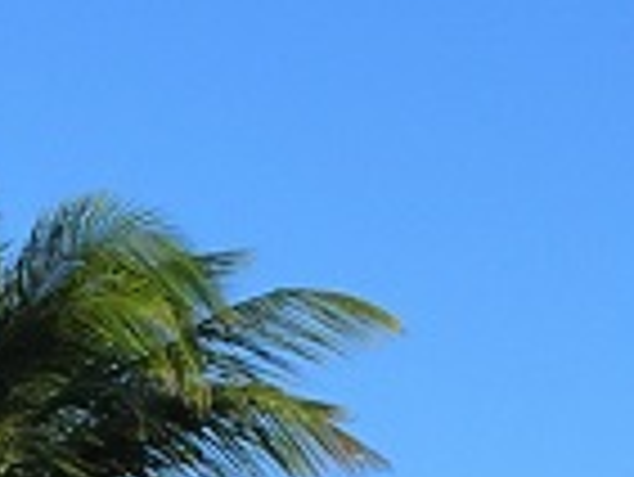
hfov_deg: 7.0
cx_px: -1016
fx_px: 4839
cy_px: 1278
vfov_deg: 5.4
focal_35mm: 264
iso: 80
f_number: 4
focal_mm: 5.98
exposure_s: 1/640
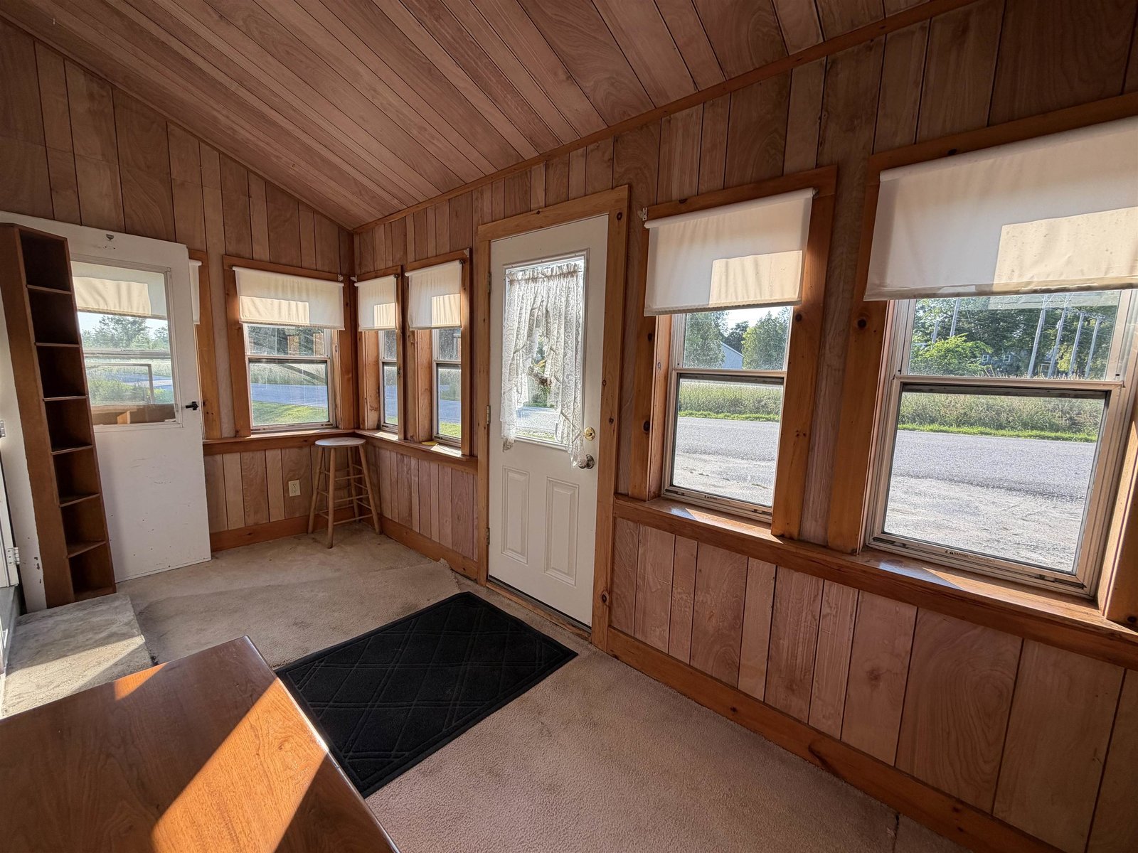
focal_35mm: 14
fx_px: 460
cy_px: 426
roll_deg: -1.7
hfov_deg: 102.1
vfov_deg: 85.7
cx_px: 569
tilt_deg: -8.3
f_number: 2.2
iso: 40
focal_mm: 2.22
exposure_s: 1/200
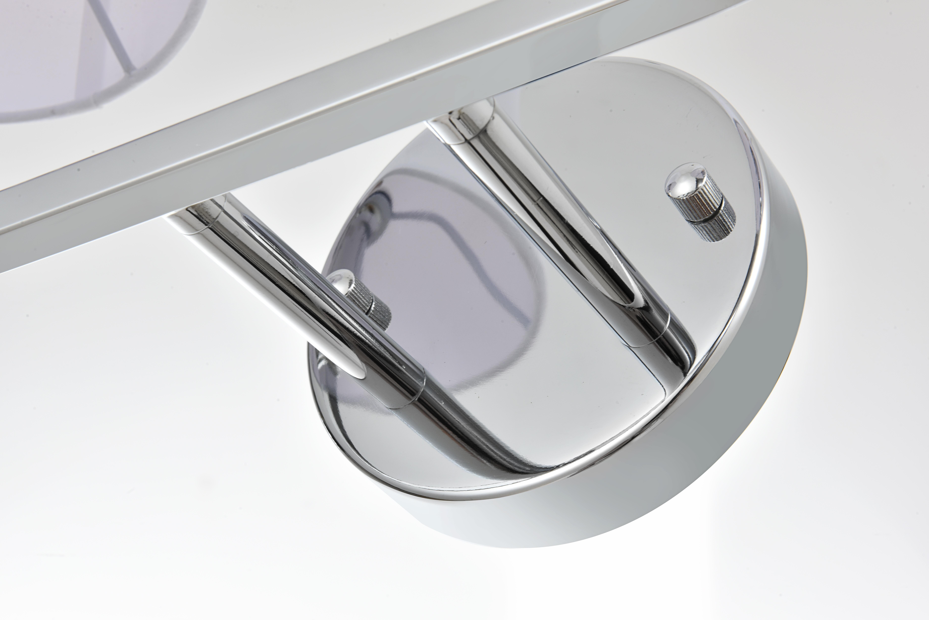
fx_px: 1807
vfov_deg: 19.5
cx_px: 464
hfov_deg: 28.8
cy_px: 310
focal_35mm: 70
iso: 80
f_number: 22
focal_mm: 70
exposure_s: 1/100
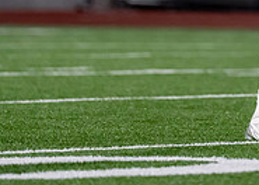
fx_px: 4353
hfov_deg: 3.4
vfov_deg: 2.4
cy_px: -140
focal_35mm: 592
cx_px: 355
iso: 3200
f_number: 2.8
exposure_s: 1/1250
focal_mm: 155
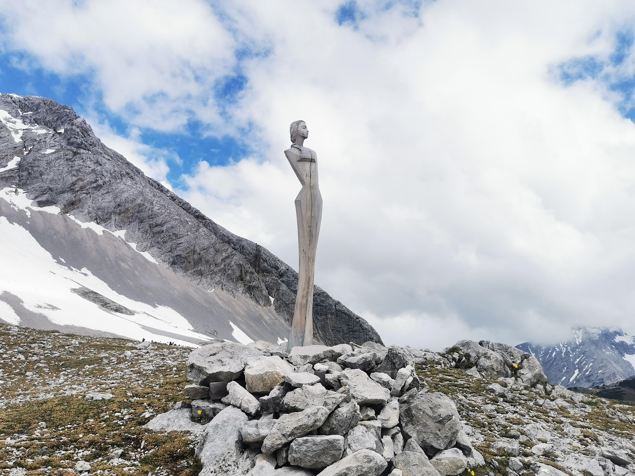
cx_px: 318
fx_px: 605
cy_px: 238
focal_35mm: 33
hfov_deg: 55.4
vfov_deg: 42.9
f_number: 1.8
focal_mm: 5.58
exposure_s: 1/3817
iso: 50
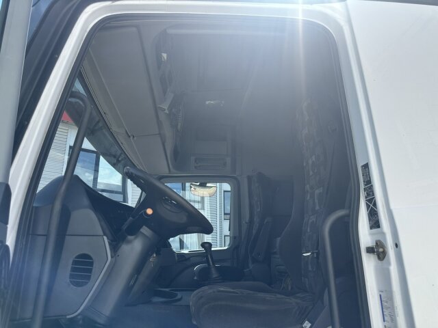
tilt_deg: +18.0
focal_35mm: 24
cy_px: 164
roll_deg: +2.1
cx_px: 219
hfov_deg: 71.6
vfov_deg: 56.8
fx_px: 304
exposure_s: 1/1845
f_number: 1.78
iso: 80
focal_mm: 6.86
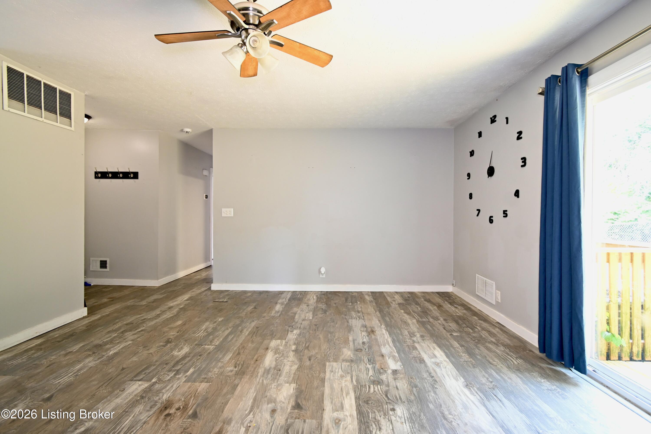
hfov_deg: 100.4
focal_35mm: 15
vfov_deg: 77.3
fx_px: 271
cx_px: 326
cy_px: 217
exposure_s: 1/15
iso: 720
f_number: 5.6
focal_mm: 10
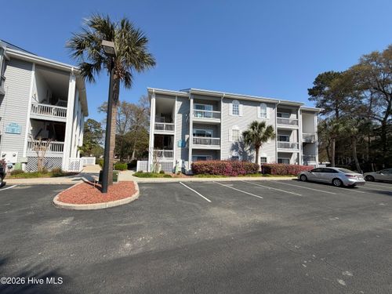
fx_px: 159
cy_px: 147
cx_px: 196
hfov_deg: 102.1
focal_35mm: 14
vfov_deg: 85.7
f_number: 2.2
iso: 20
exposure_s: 1/799
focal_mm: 2.22
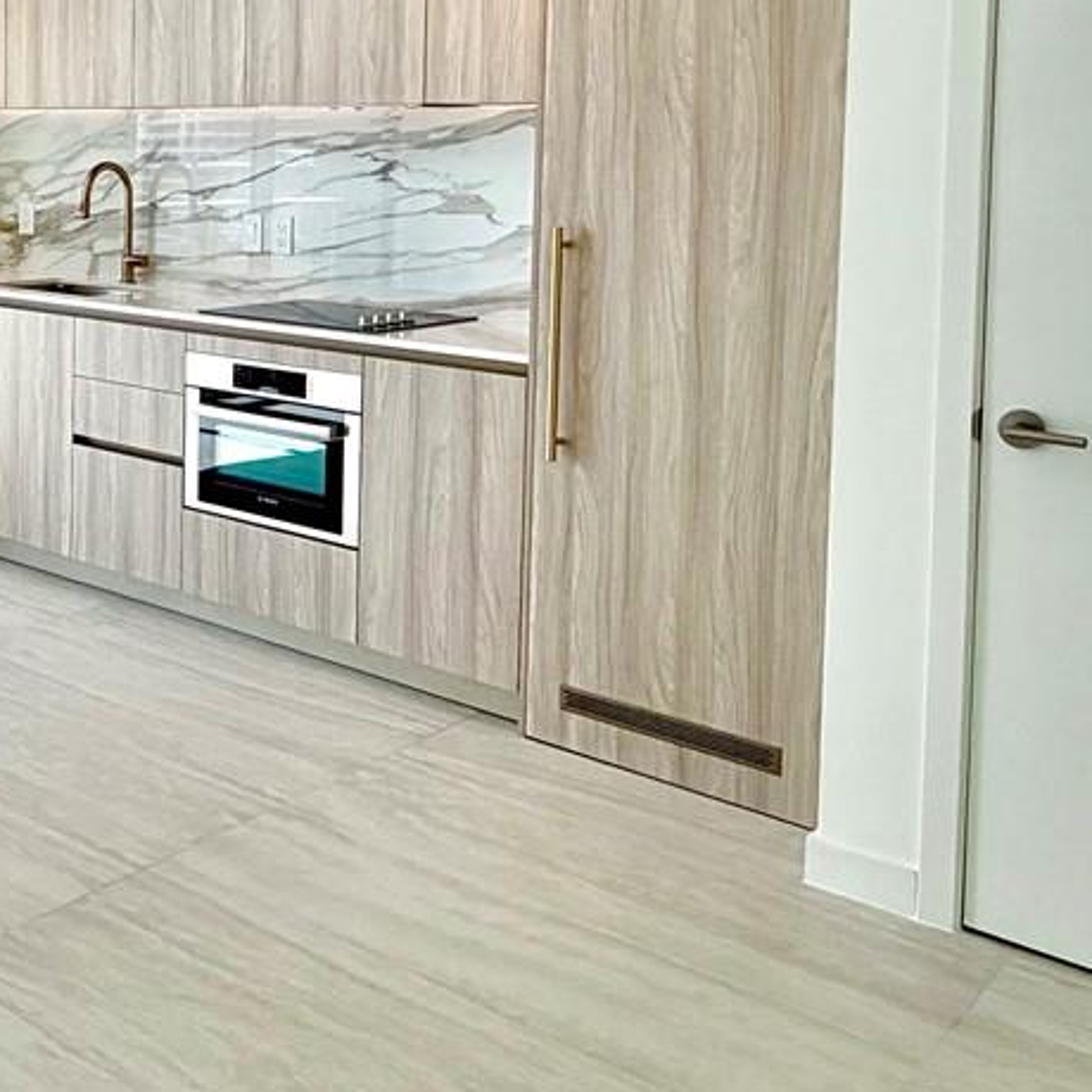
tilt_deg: -3.2
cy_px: 209
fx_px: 1535
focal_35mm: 43
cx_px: -28
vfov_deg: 37.7
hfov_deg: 35.1
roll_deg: -0.3
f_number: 2.2
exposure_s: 1/248
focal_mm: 2.22
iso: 40
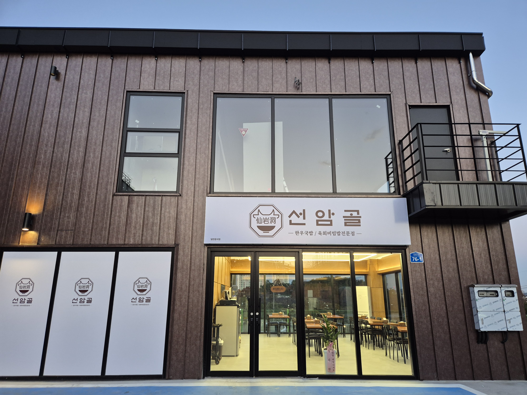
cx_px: 264
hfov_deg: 73.9
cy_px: 198
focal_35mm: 23
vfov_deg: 58.9
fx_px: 350
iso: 400
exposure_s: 1/120
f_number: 1.8
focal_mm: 5.4
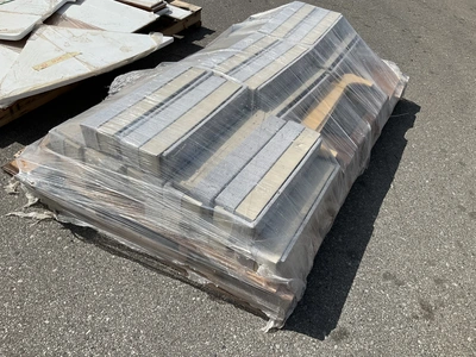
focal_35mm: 29
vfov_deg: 48.2
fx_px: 399
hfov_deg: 61.7
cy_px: 178
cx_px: 238
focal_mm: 3
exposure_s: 1/3788
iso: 25
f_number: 1.8
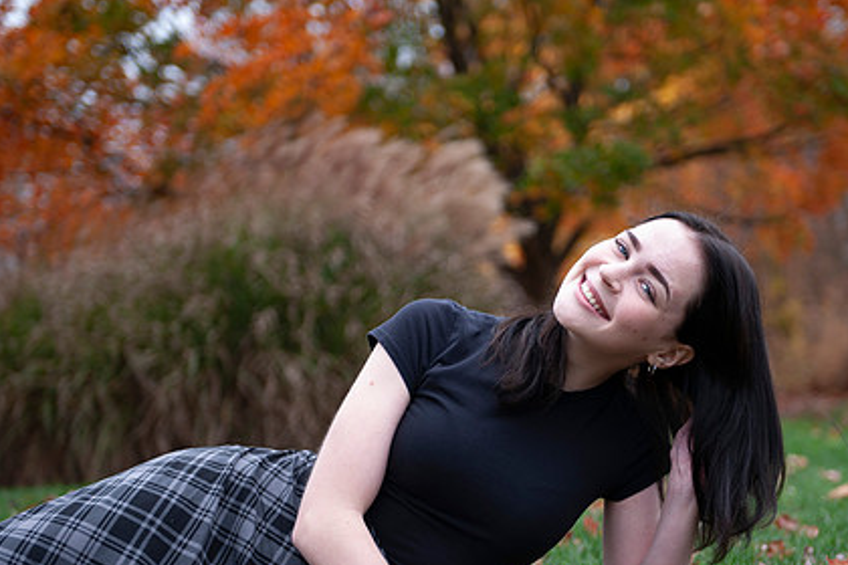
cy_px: 355
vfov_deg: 17.0
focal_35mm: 80
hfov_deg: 25.3
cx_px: 499
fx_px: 1884
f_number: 2.8
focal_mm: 58
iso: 100
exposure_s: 1/400
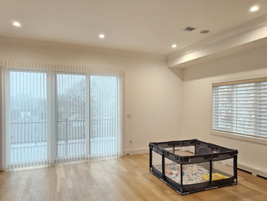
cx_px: 141
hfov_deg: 67.2
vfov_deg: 53.1
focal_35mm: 26
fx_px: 201
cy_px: 103
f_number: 1.7
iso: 250
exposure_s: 1/120
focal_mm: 6.3
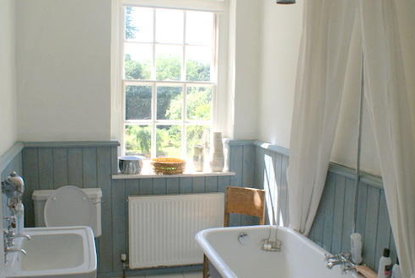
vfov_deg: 34.3
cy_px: 139
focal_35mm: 39
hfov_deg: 49.2
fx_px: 450
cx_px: 244
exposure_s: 1/80
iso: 100
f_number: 9
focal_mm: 20
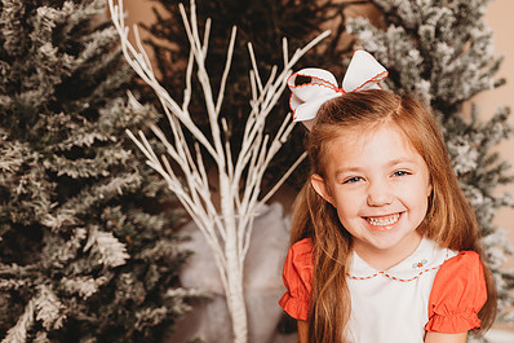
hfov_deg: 52.5
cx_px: 372
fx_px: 499
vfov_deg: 37.6
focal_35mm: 35
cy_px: 218
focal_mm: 24
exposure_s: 1/160
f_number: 2.8
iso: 100
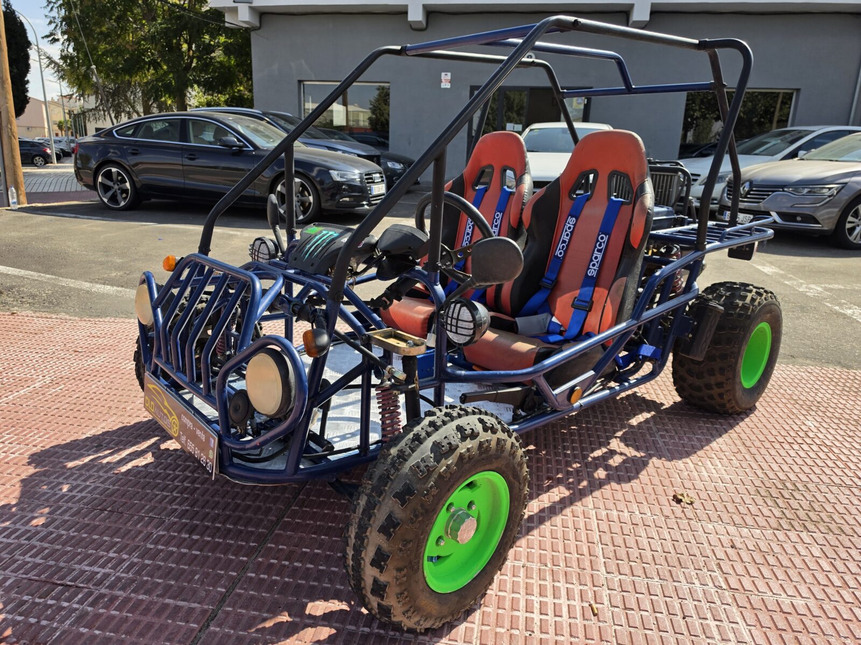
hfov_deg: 73.9
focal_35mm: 23
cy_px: 322
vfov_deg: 58.9
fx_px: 572
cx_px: 430
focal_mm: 6.5
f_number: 1.4
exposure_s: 1/3737
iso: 64
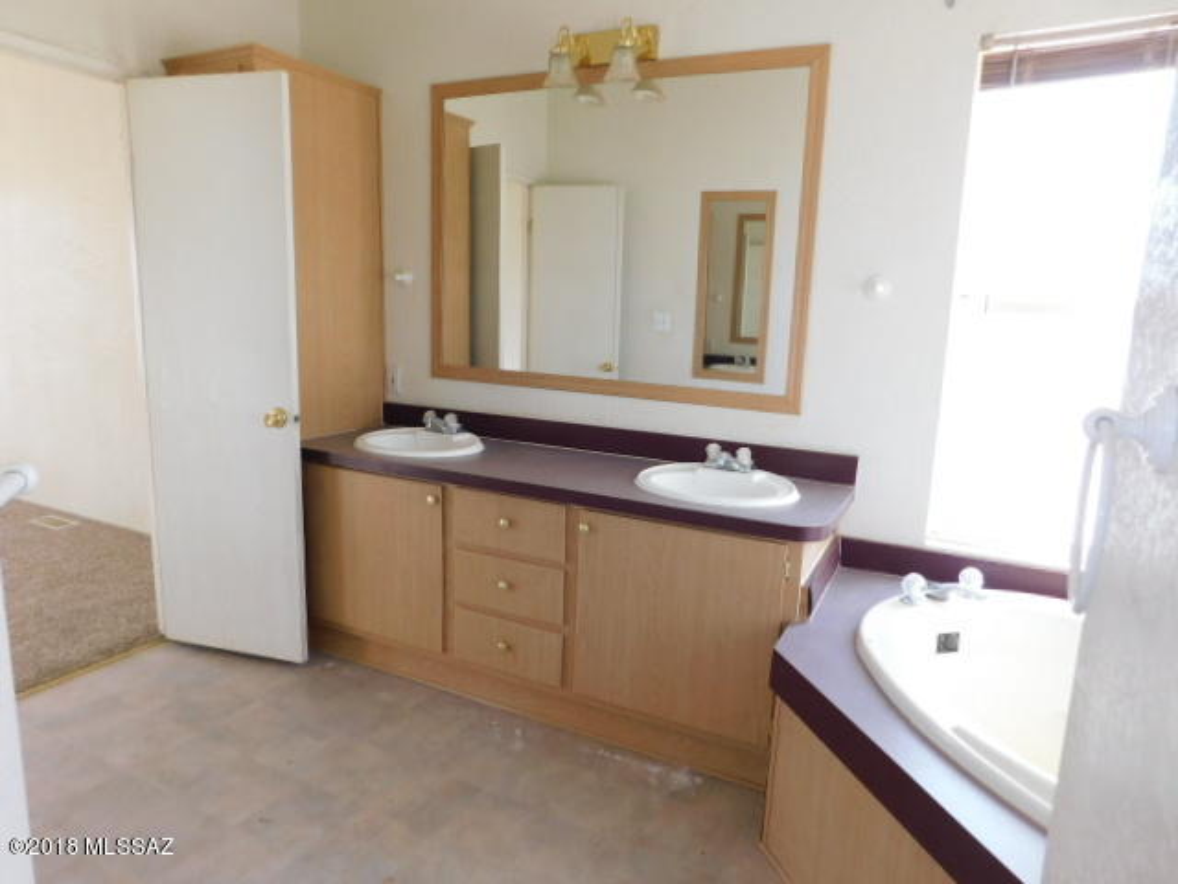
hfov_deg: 73.9
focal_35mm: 23
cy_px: 442
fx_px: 783
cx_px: 589
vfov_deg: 58.9
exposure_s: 1/30
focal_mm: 4
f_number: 3
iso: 125
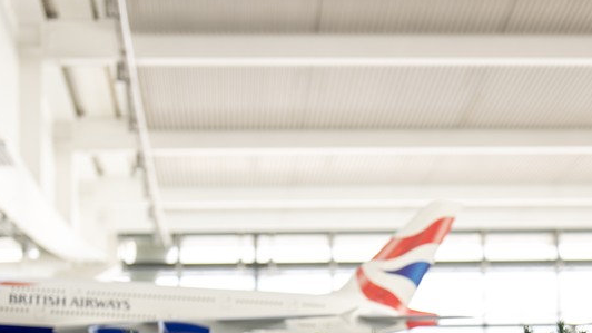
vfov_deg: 9.4
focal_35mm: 126
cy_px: 453
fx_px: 1977
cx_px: 457
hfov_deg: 16.9
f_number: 1.2
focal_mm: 50
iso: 200
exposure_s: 1/250
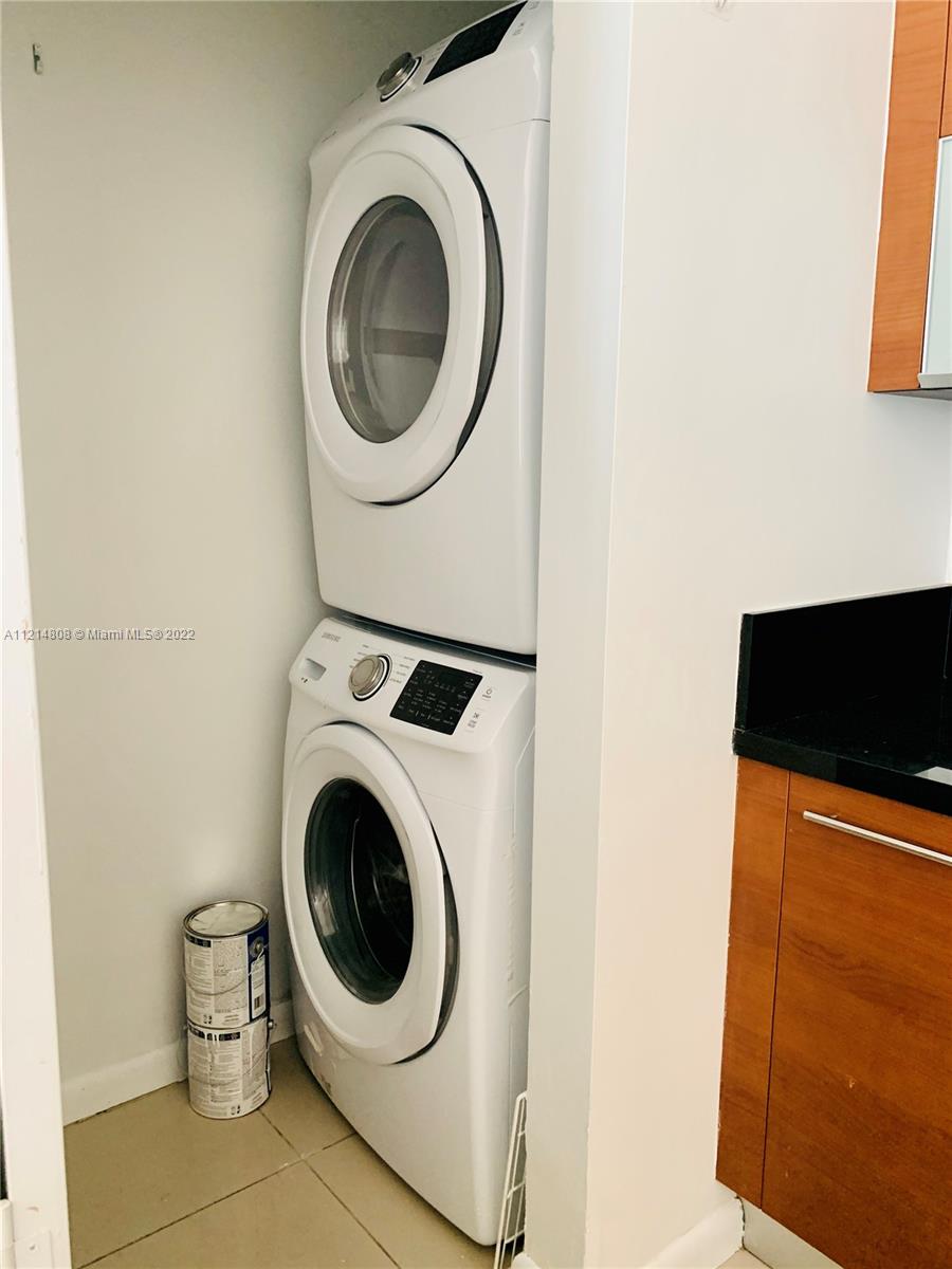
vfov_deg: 67.3
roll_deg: -0.6
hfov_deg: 53.1
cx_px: 476
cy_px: 634
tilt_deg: -7.9
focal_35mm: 26
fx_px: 953
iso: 200
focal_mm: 4.25
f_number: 1.8
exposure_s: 1/60
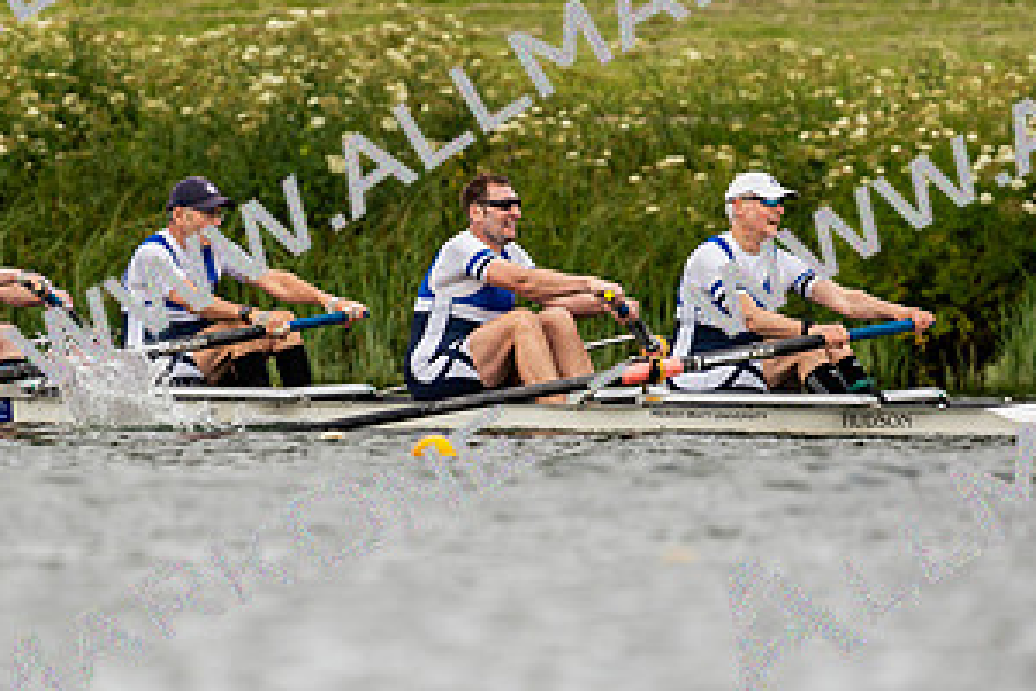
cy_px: 396
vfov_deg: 1.2
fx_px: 33380
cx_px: 432
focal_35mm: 1160
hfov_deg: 1.8
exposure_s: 1/2000
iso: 320
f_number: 6.3
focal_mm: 600
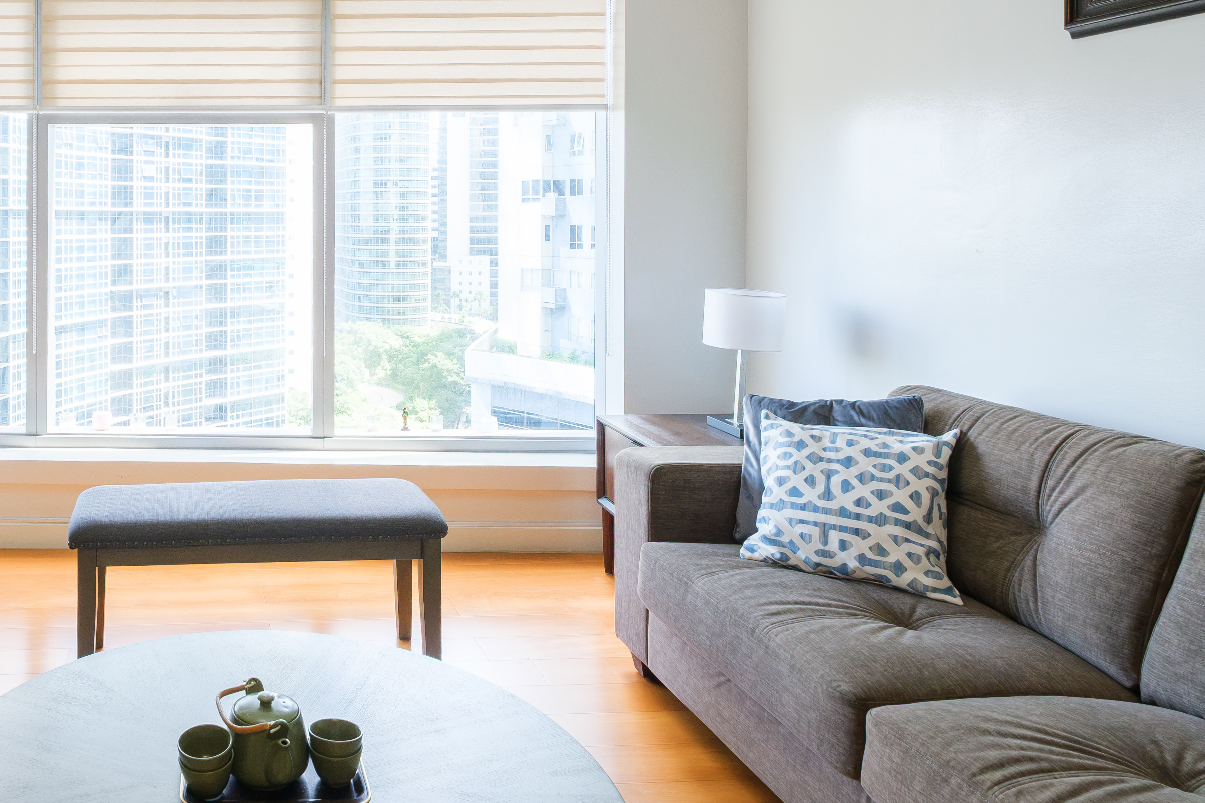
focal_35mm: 27
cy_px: 216
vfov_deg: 46.5
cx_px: 212
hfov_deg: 60.9
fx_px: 904
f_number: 8
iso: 800
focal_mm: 10
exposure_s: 1/13
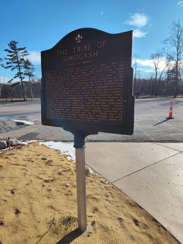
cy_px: 122
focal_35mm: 23
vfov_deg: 73.9
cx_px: 92
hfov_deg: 58.9
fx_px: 162
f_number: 1.8
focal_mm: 5.56
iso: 100
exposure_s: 1/2384
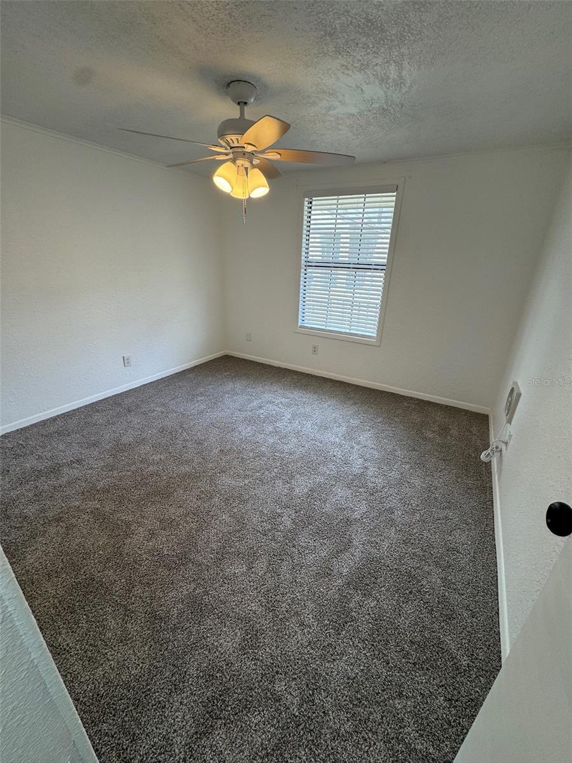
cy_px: 382
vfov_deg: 102.1
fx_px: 308
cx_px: 286
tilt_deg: -22.1
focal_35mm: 14
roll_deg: -1.2
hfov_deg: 85.7
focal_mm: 2.22
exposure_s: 1/120
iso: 80
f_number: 2.2
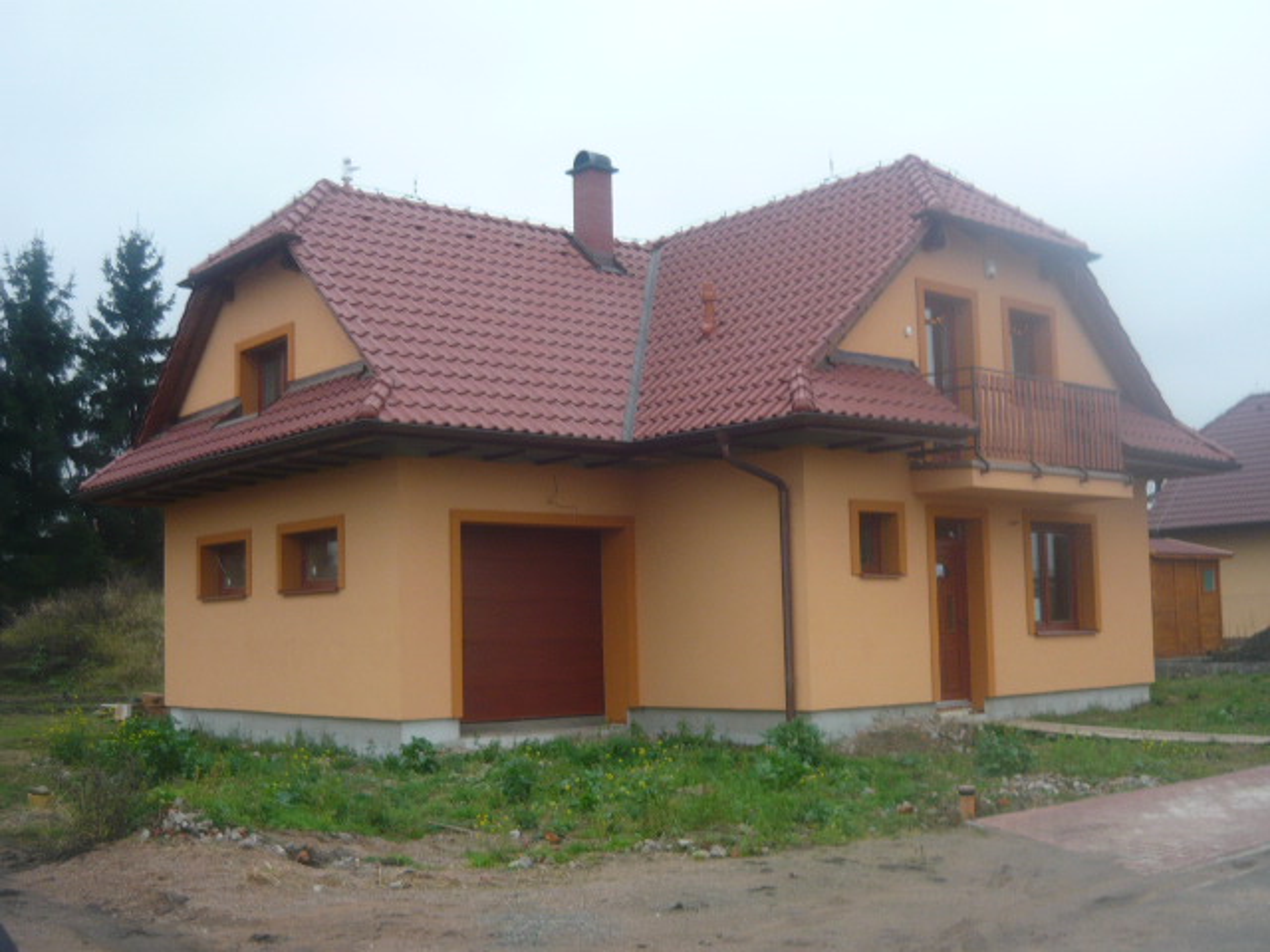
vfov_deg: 36.8
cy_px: 476
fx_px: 1431
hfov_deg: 47.9
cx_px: 635
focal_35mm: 39
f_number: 2.8
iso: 100
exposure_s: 1/50
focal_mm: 5.5
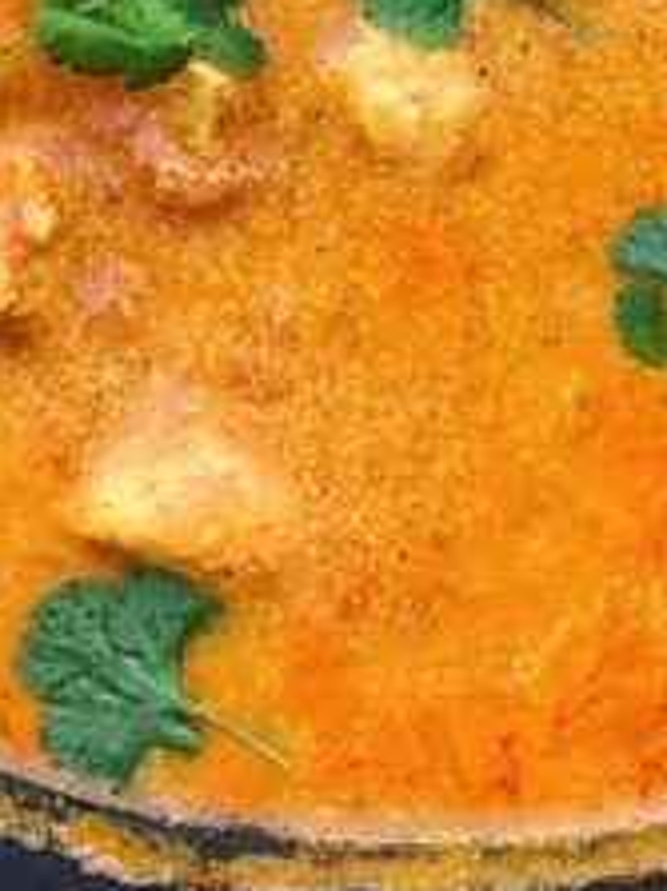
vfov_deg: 7.8
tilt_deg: -89.5
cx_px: 1274
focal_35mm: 239
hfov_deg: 6.1
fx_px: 6146
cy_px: -1059
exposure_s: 1/60
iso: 50
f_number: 2.4
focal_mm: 6
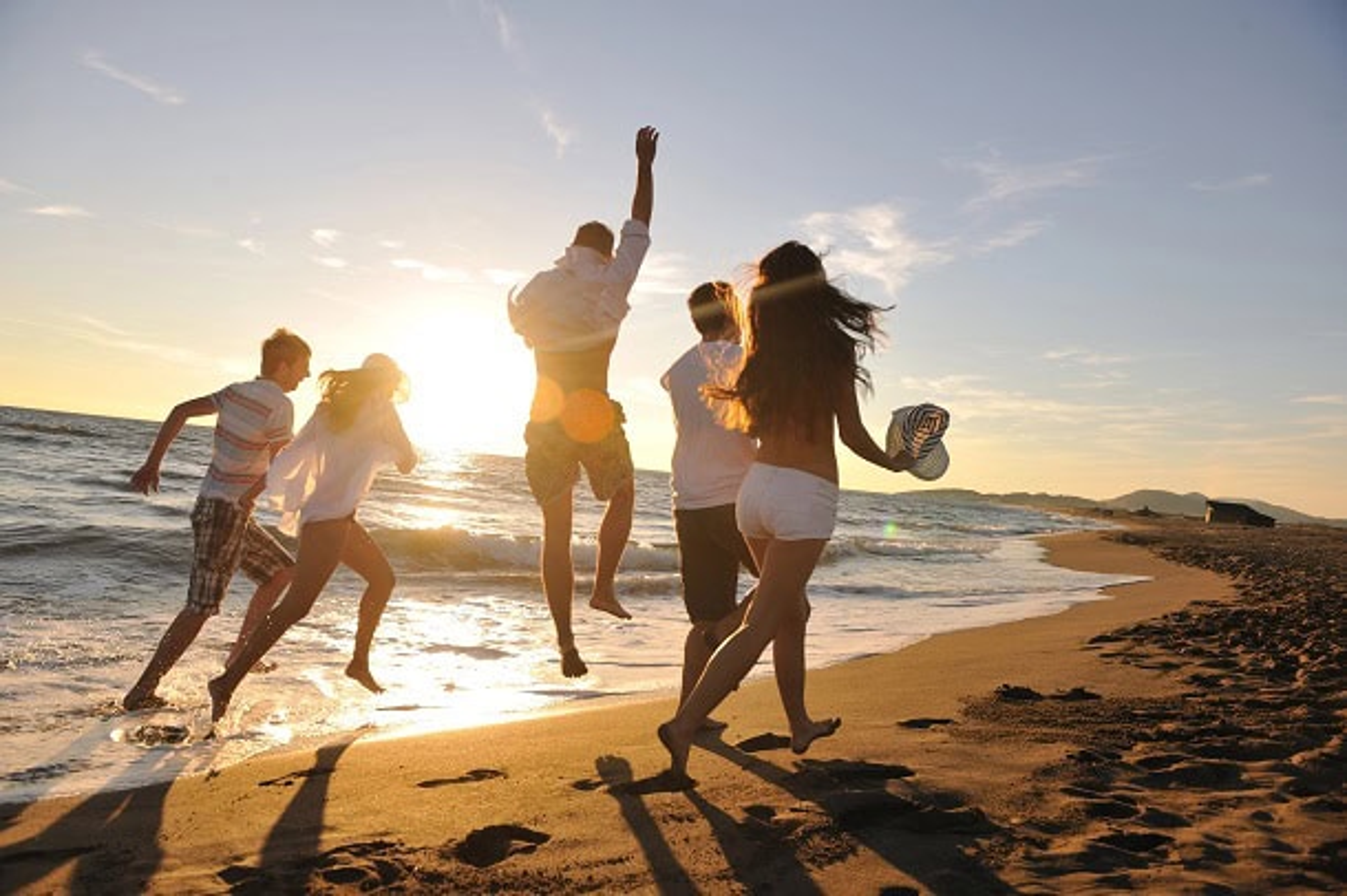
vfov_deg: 53.1
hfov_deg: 73.8
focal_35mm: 24
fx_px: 897
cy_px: 448
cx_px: 674
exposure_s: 1/400
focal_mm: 24
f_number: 5
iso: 100
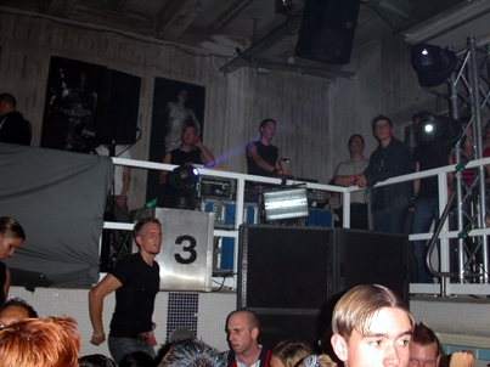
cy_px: 184
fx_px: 538
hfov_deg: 49.0
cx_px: 245
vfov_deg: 37.7
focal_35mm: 38
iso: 200
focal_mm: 7.8
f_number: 2.8
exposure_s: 1/30
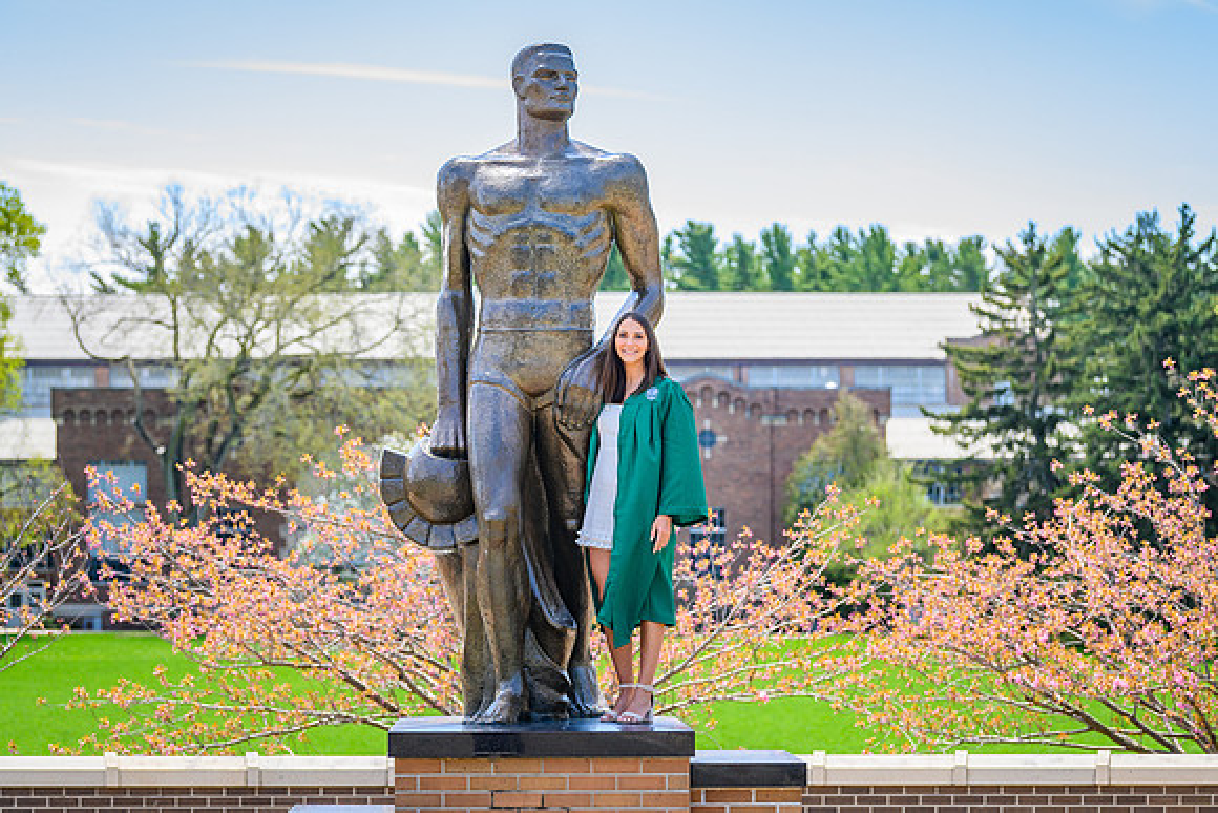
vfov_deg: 14.5
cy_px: 407
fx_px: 3185
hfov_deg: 21.6
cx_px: 618
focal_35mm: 94
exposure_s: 1/800
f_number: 4
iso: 250
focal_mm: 92
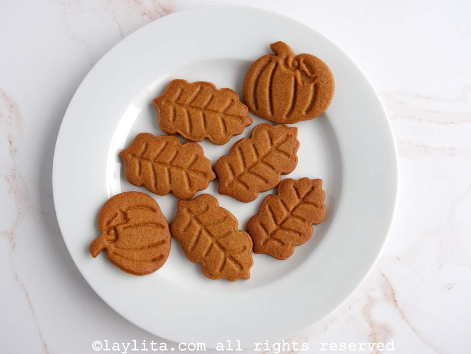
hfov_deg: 49.0
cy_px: 177
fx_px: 517
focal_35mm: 38
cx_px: 236
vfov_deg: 37.7
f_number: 5
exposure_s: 1/60
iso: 320
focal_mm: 19
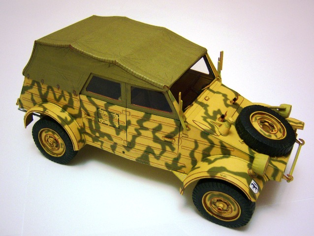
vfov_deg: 39.7
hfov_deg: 51.3
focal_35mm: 36
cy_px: 118
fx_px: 327
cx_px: 157
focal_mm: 7.5
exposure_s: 1/20
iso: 160
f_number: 2.8
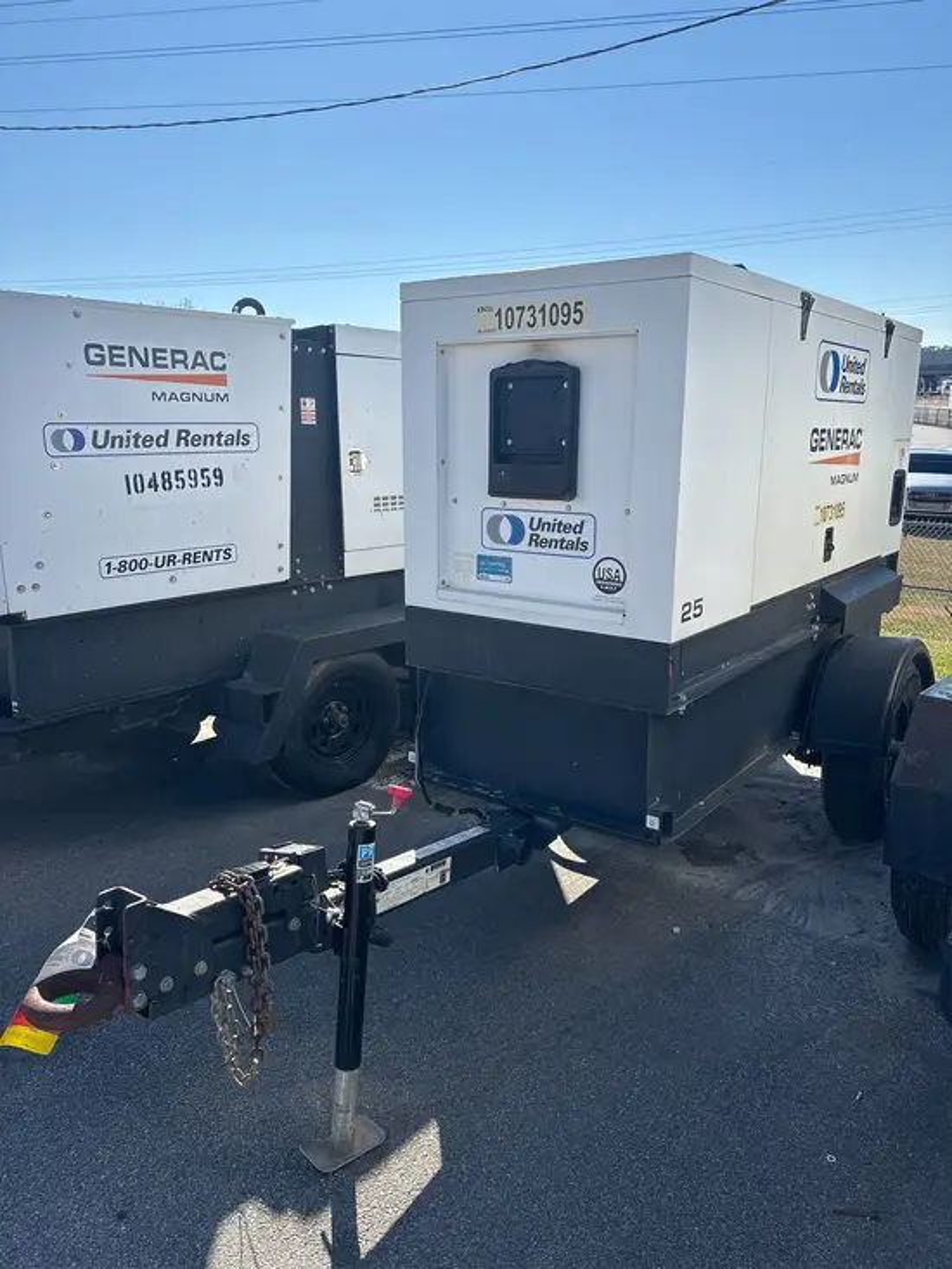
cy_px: 634
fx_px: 953
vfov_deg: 67.3
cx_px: 476
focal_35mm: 26
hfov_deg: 53.1
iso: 50
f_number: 1.6
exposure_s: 1/3534
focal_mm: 5.96
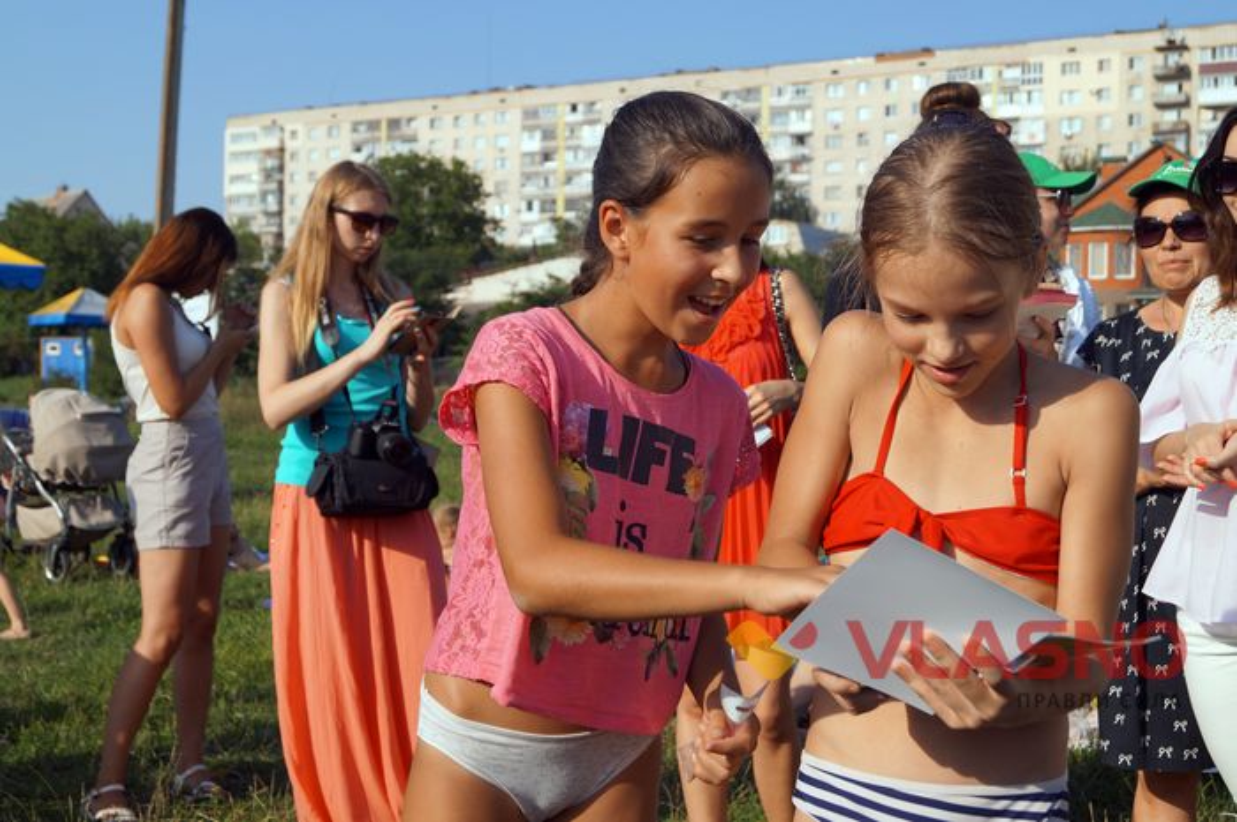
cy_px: 411
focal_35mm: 45
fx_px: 1544
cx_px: 618
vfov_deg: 29.8
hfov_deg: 43.6
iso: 100
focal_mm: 30
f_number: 5.6
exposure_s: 1/640
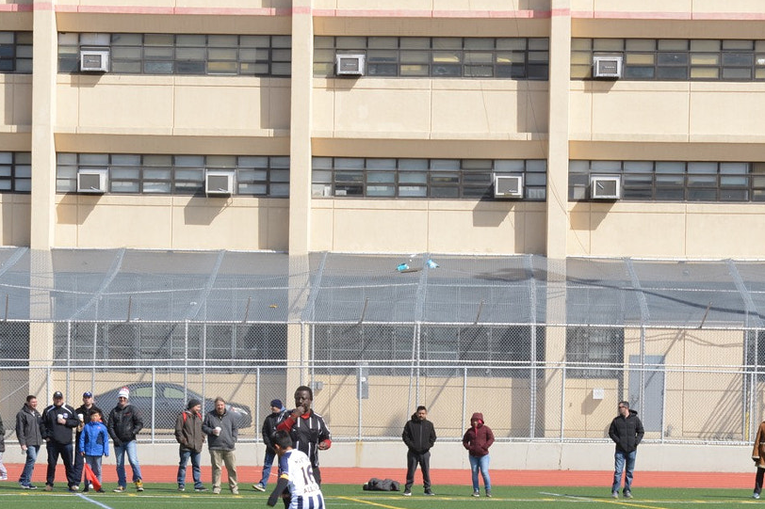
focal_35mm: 138
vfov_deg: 9.9
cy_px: 439
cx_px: 393
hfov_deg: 14.9
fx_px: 2932
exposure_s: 1/60
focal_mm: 70
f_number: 22
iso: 250
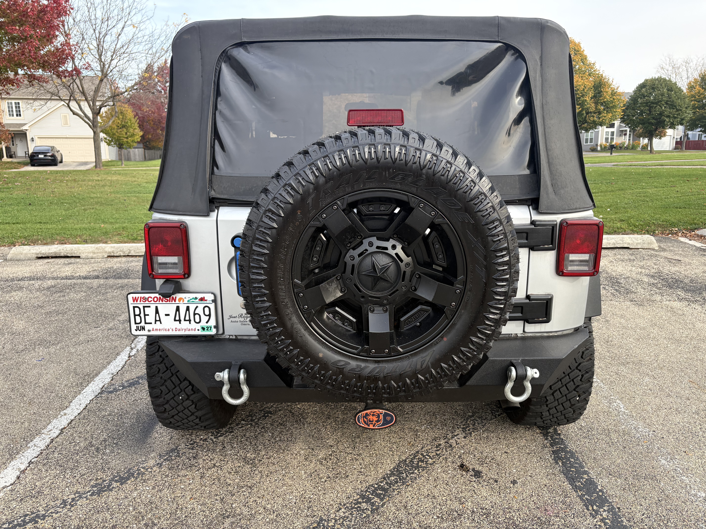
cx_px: 353
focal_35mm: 26
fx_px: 530
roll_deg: +1.7
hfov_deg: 67.3
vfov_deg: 53.1
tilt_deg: -10.3
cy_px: 264
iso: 64
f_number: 1.6
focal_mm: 5.96
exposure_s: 1/641
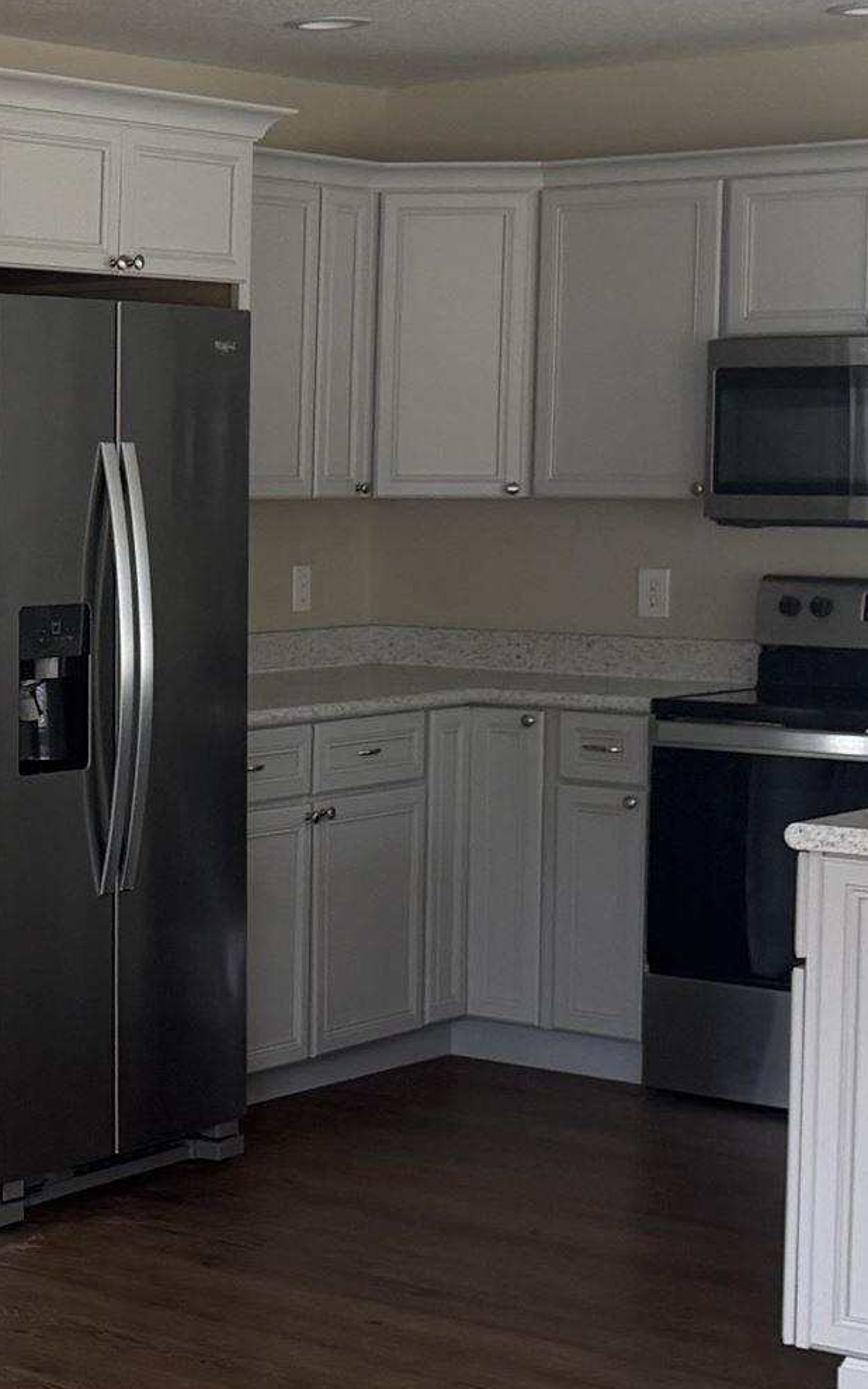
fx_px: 2991
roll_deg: -0.3
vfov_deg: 26.1
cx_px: -452
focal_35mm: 79
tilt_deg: -1.5
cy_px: 615
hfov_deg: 15.2
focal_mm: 6.76
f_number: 1.78
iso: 160
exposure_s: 1/120
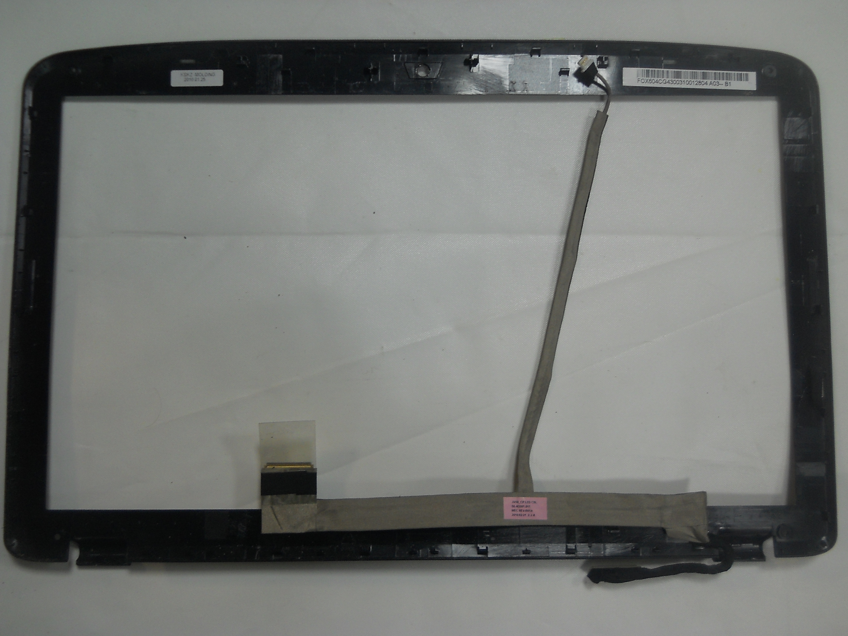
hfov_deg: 45.8
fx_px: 1004
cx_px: 424
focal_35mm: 41
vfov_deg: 35.1
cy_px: 318
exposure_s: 1/30
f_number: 3.1
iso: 125
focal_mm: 6.72
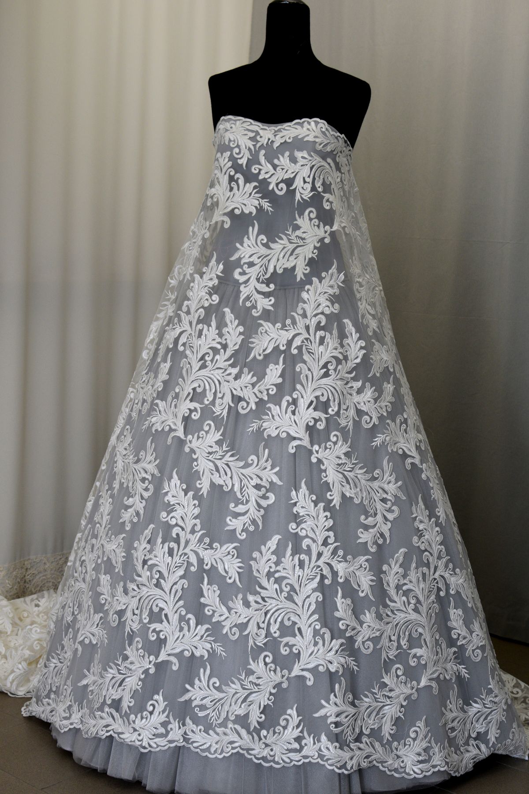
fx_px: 1157
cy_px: 397
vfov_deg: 37.9
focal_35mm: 52
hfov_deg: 25.8
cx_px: 264
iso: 400
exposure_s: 1/100
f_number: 5
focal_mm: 35
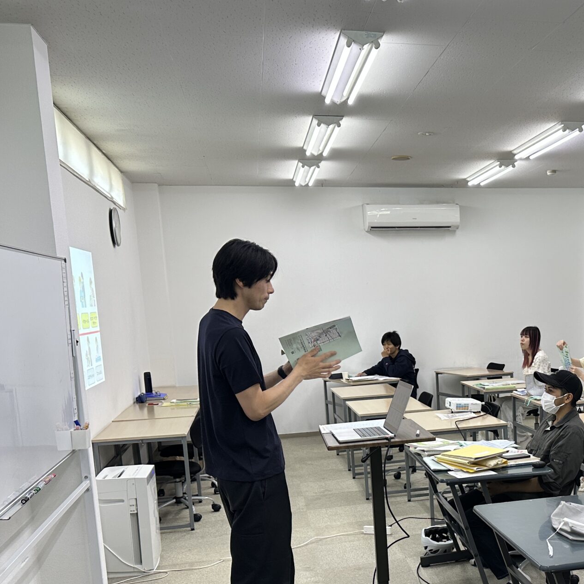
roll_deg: +1.7
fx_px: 821
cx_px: 503
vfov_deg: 38.4
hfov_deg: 37.1
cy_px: 422
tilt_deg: -9.7
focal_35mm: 43
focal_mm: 6.86
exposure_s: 1/120
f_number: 1.78
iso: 125
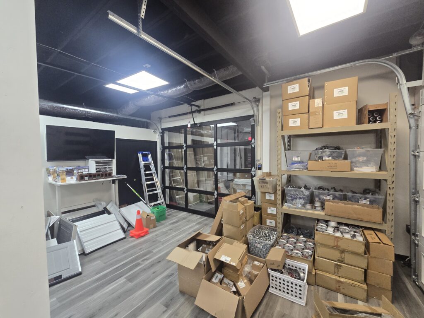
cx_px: 212
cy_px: 159
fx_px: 159
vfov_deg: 89.9
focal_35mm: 13
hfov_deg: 106.2
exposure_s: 1/60
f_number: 2.2
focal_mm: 2.2
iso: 200
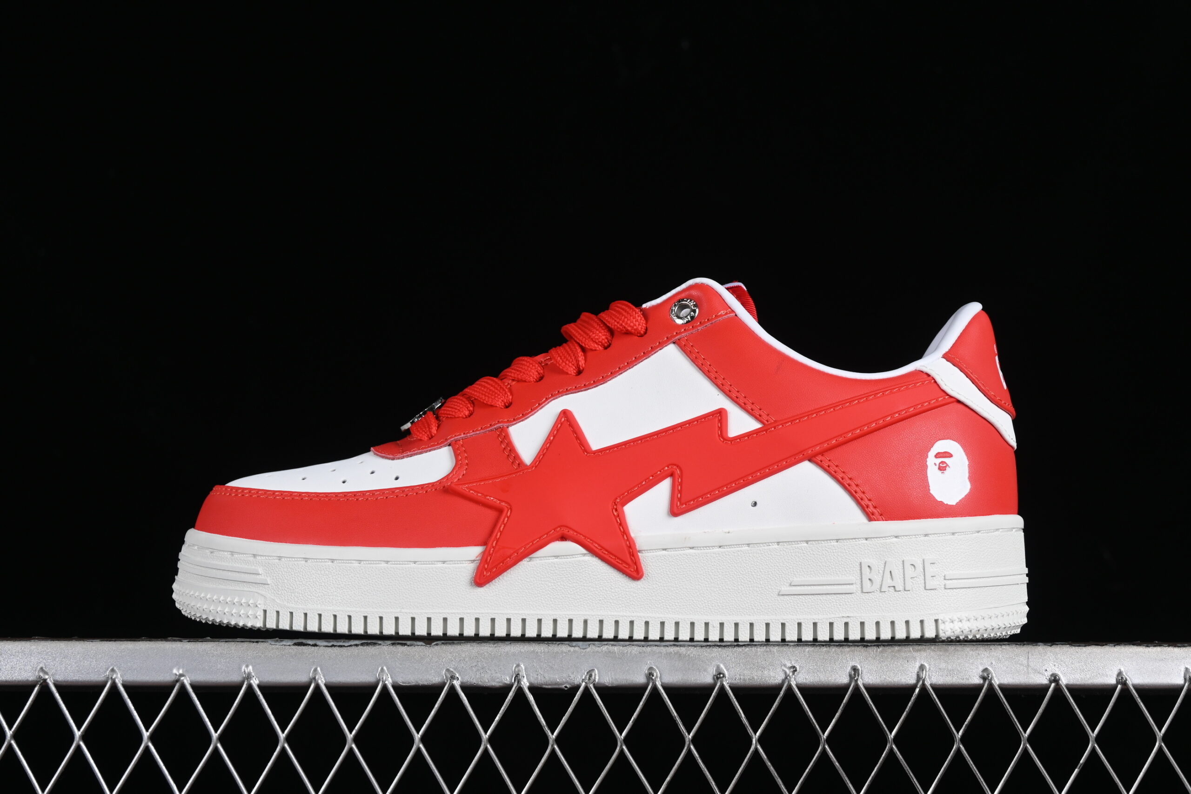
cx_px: 596
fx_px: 2481
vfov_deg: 18.2
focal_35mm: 75
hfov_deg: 27.0
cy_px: 397
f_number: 8
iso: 160
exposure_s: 1/80
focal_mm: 50
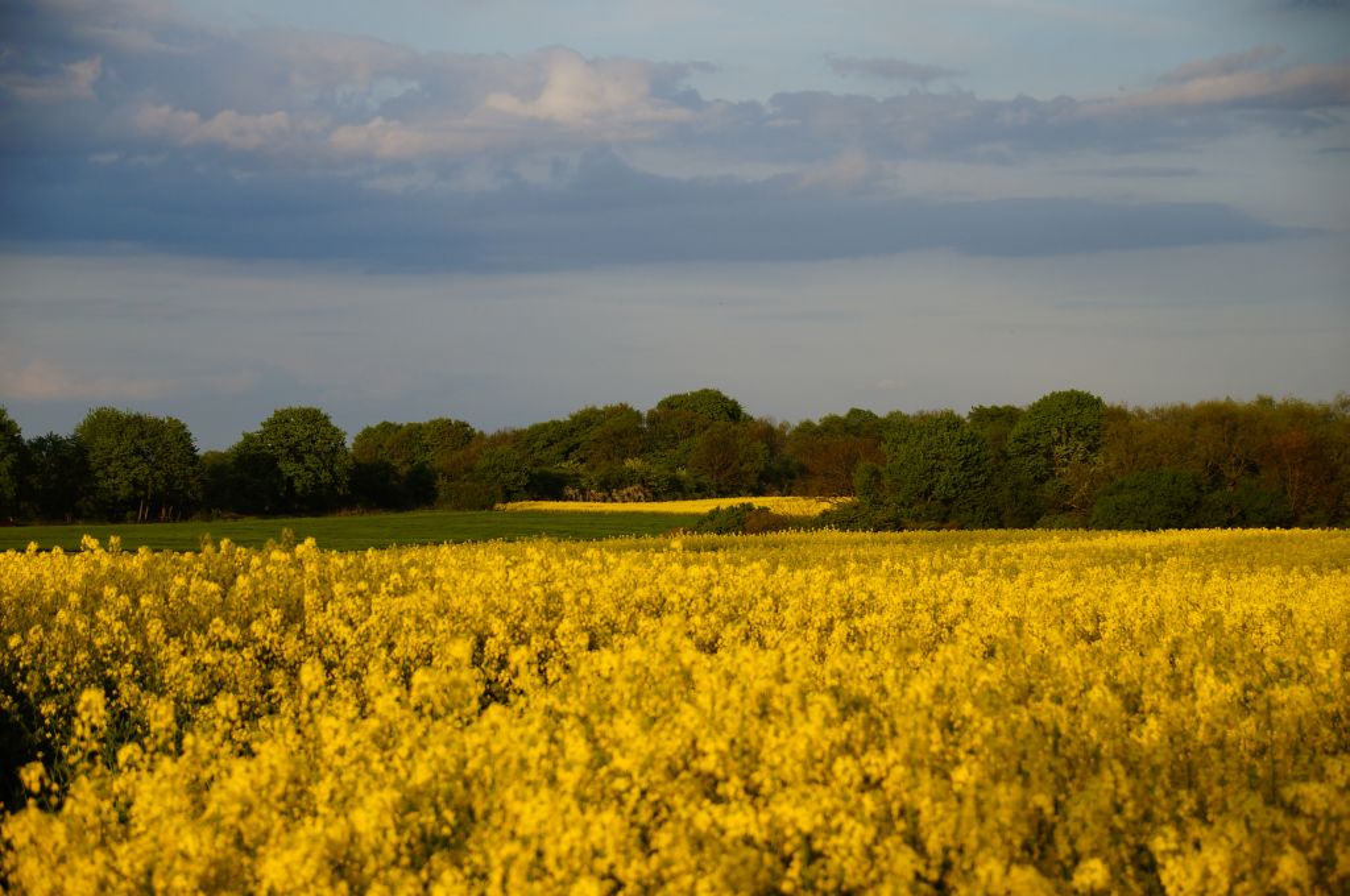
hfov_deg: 18.2
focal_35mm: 112
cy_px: 448
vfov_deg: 12.1
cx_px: 675
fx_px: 4213
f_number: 5.6
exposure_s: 1/500
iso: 200
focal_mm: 75
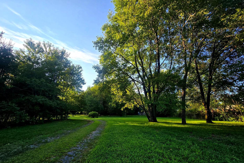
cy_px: 92
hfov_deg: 104.2
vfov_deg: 80.8
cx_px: 126
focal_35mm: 14
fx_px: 95
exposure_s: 1/771
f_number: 2.2
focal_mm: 2.2
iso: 50
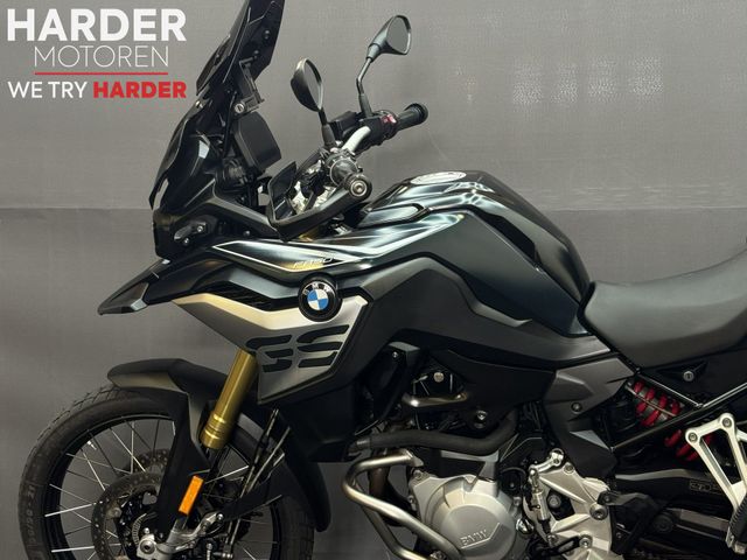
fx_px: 1036
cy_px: 280
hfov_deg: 39.7
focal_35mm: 48
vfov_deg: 30.3
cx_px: 374
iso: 125
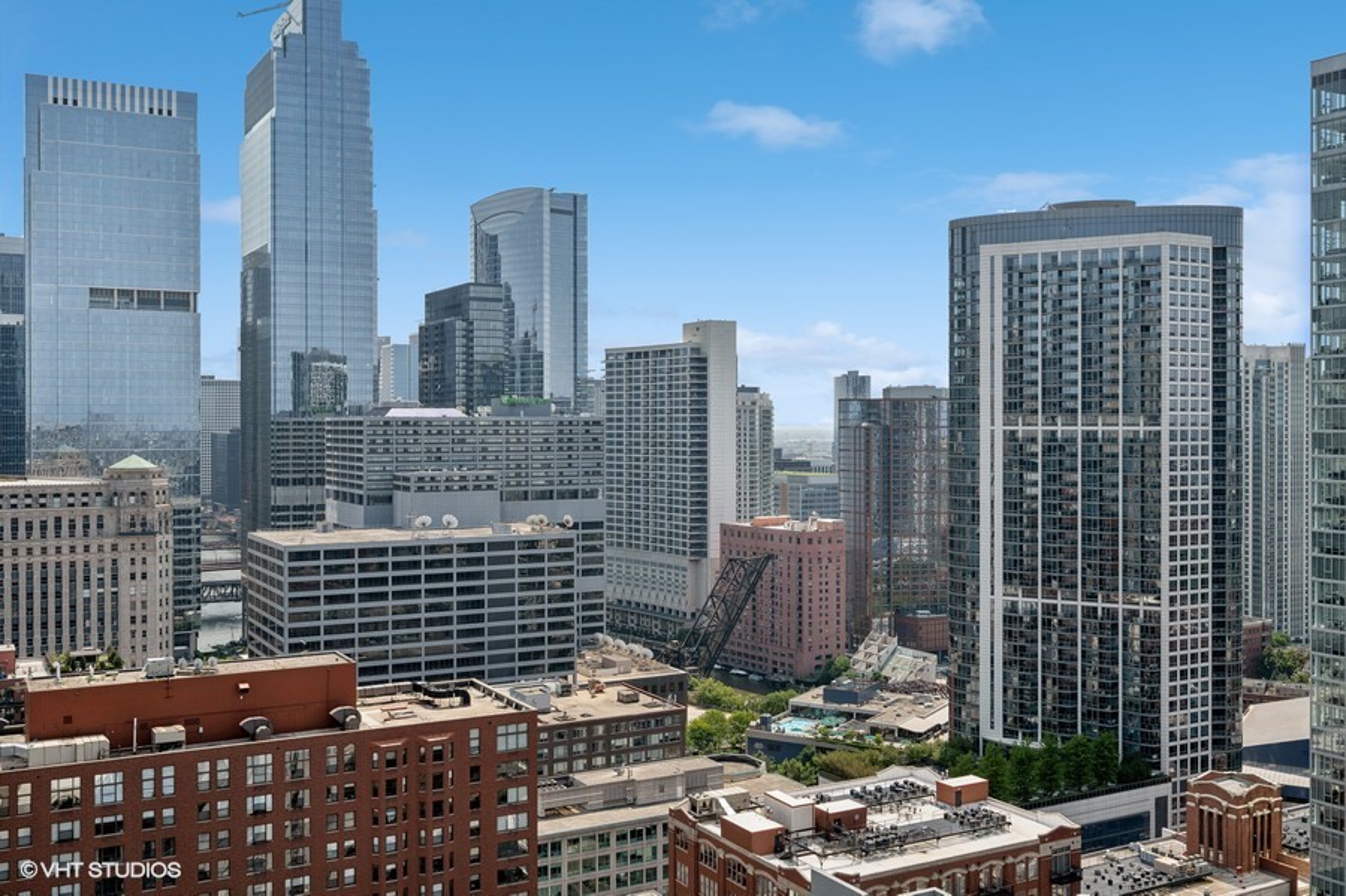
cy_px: 448
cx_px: 673
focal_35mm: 33
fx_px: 1233
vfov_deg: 39.9
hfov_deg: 57.2
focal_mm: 22.5
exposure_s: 1/500
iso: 200
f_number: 9.5
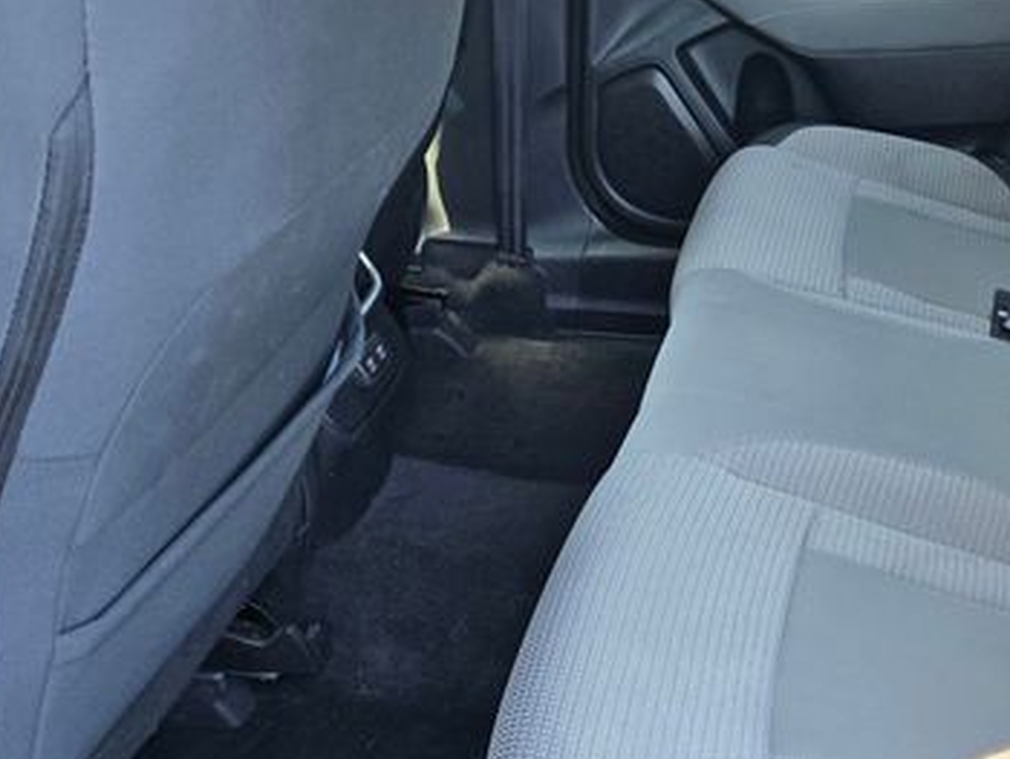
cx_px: 745
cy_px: 499
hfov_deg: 43.5
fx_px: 1226
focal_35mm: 42
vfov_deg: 34.1
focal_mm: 5.4
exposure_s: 1/120
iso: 160
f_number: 1.8
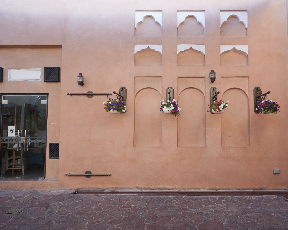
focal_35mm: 28
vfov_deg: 51.5
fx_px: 239
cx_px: 177
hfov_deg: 61.5
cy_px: 118
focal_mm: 24
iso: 800
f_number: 13
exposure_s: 1/100
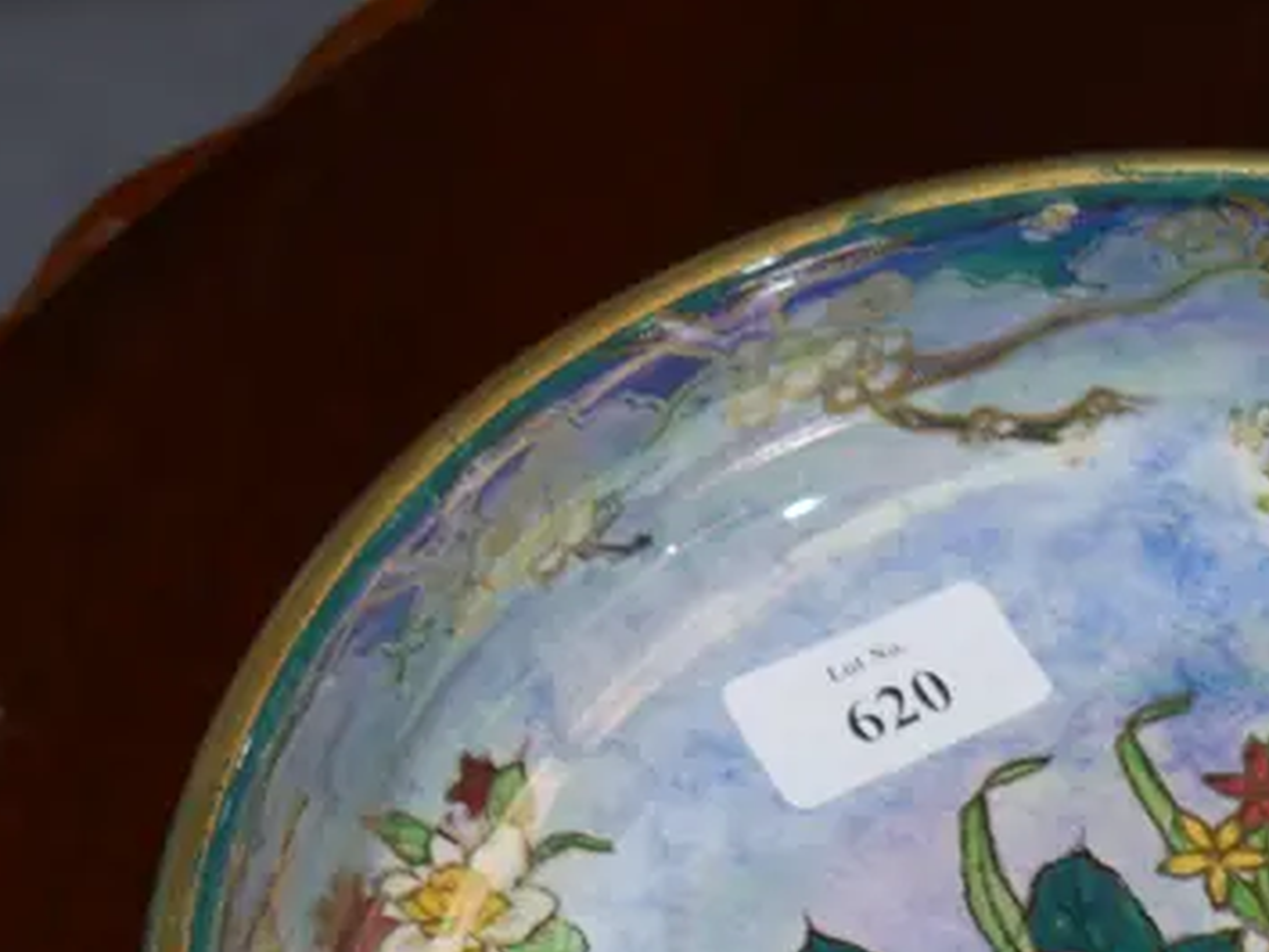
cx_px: 1431
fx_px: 3190
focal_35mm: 87
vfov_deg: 16.1
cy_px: 1234
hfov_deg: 21.3
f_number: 3.6
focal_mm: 15
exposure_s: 1/100
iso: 200
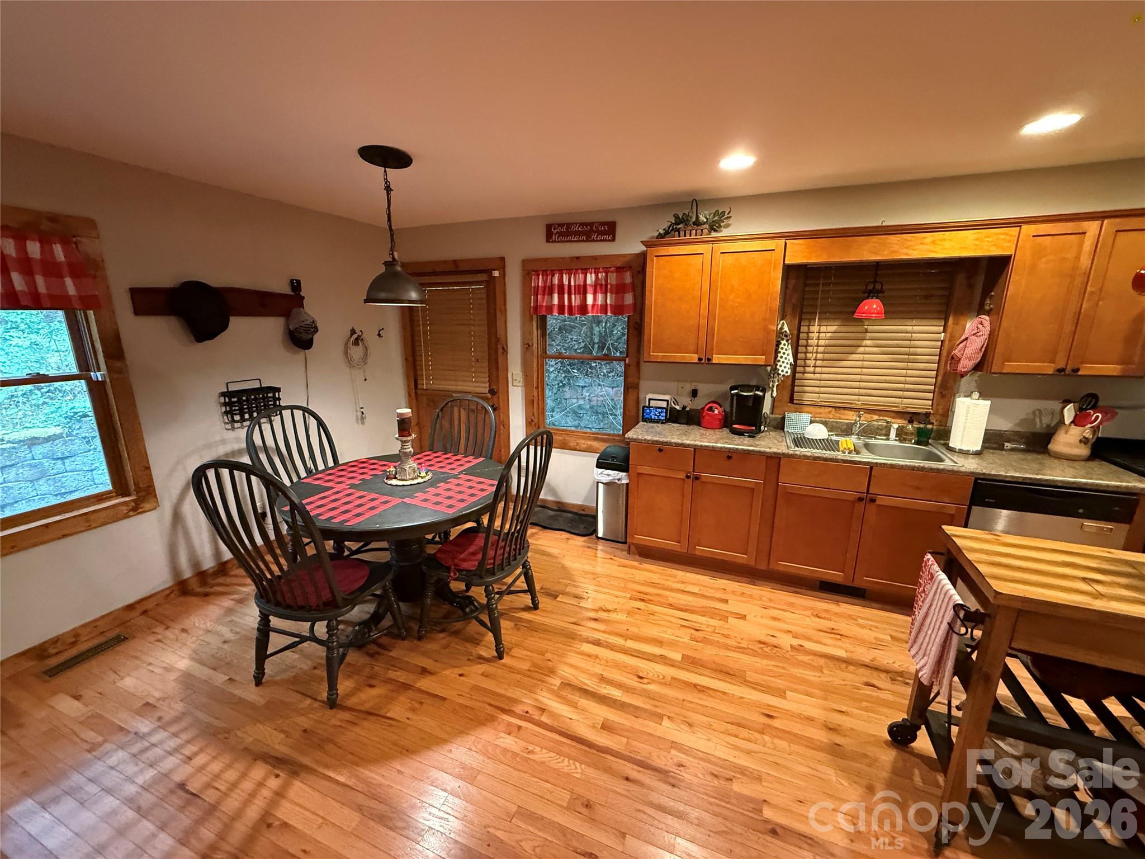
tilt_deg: -12.8
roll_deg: +0.4
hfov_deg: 102.1
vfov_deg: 85.7
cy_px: 430
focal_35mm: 14
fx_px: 463
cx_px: 572
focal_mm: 2.22
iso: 1000
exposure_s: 1/40
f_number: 2.2
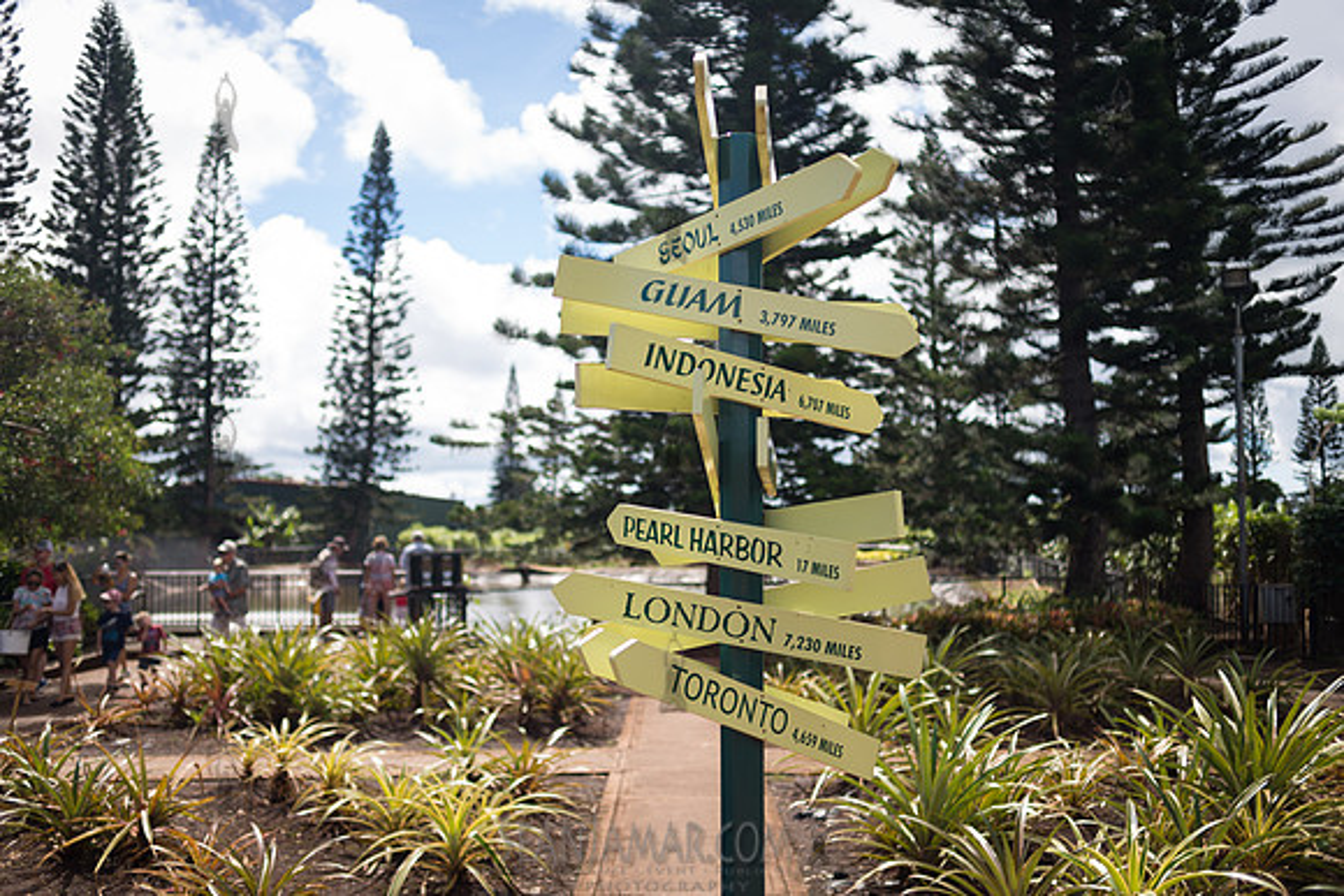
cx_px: 672
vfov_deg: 37.9
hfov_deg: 54.4
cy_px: 448
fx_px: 1307
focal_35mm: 35
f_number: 2.8
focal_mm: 35
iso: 64
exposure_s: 1/640
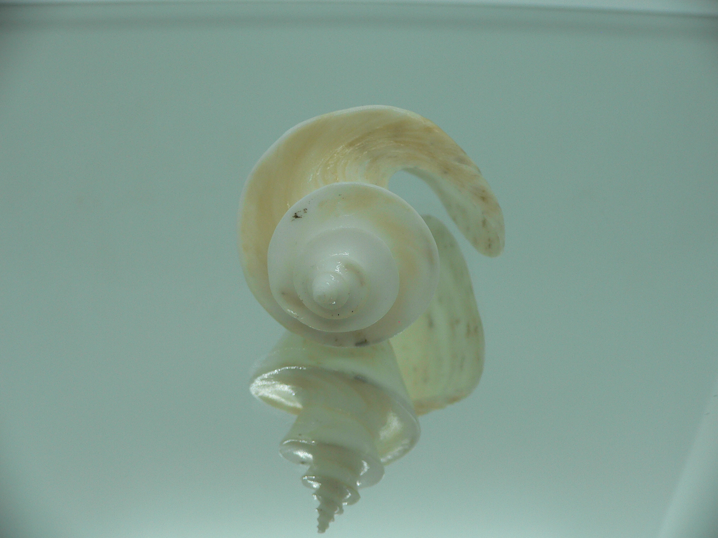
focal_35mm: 35
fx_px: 726
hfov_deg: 52.6
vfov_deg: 40.7
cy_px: 269
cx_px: 359
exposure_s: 1/80
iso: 80
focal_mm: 4.6
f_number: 2.8
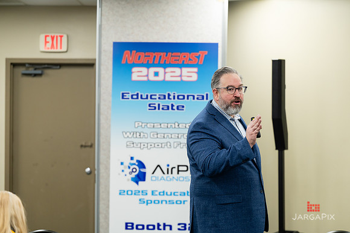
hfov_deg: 19.3
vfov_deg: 12.9
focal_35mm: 106
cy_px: 110
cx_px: 184
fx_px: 1028
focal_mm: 99
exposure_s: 1/200
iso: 1000
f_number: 3.2
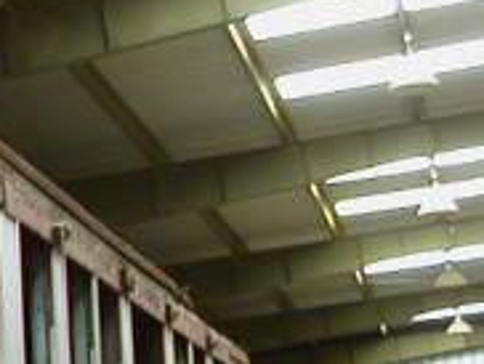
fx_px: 1988
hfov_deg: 12.5
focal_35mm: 142
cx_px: -436
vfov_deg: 10.3
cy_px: 410
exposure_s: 1/10.4
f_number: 2.7
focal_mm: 5.6
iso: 100
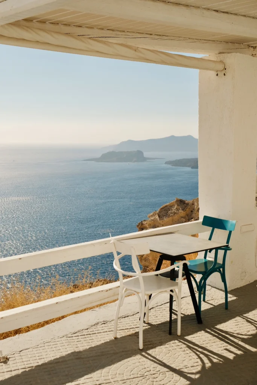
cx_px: 128
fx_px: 482
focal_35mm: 45
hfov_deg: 29.9
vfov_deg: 43.6
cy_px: 192
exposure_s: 1/1100
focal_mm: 30.2
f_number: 5.6
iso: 160
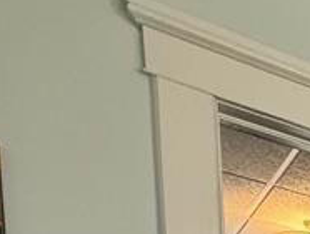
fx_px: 690
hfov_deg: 13.1
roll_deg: +0.5
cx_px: 837
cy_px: 552
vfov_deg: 13.9
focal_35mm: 77
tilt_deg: -3.2
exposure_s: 1/60
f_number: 2.2
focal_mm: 2.22
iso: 200
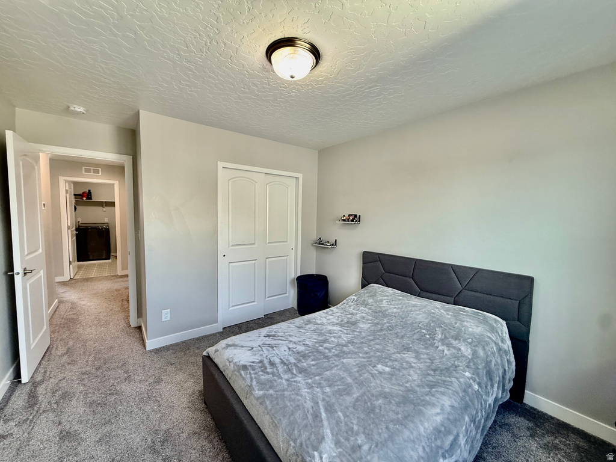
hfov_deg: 102.1
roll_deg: -3.2
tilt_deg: -4.2
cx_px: 308
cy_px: 231
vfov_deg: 85.7
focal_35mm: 14
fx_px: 249
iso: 160
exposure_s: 1/120
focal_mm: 2.22
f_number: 2.2
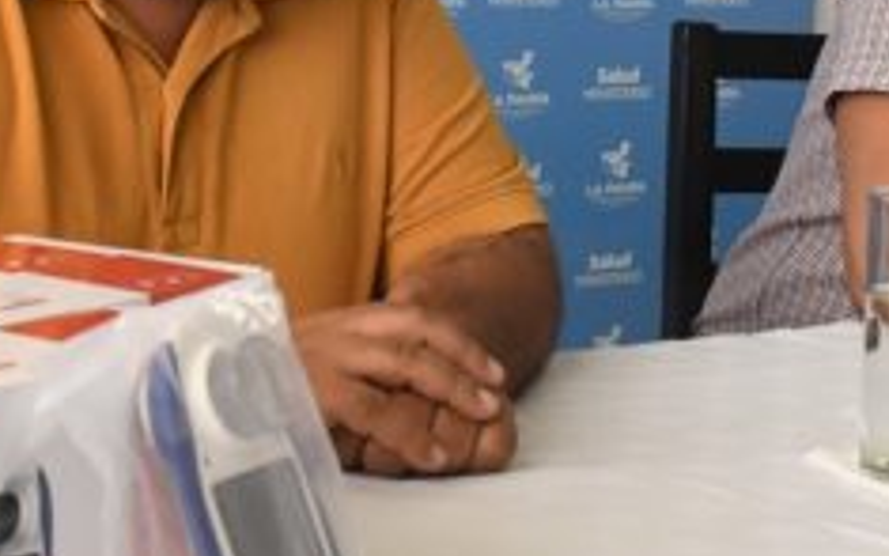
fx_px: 2423
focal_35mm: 100
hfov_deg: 20.8
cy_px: 125
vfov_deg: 13.0
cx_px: 488
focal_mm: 20
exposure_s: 1/200
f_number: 8
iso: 3200
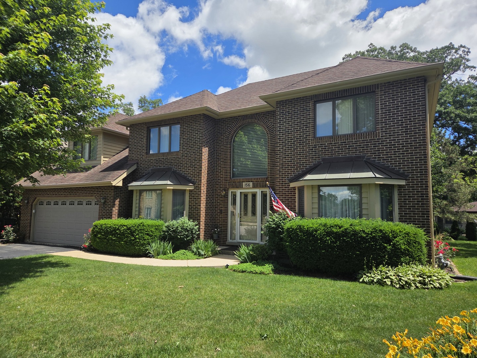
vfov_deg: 58.9
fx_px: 317
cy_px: 179
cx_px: 238
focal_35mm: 23
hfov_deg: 73.9
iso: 80
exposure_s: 1/5129
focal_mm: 5.4
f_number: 1.8
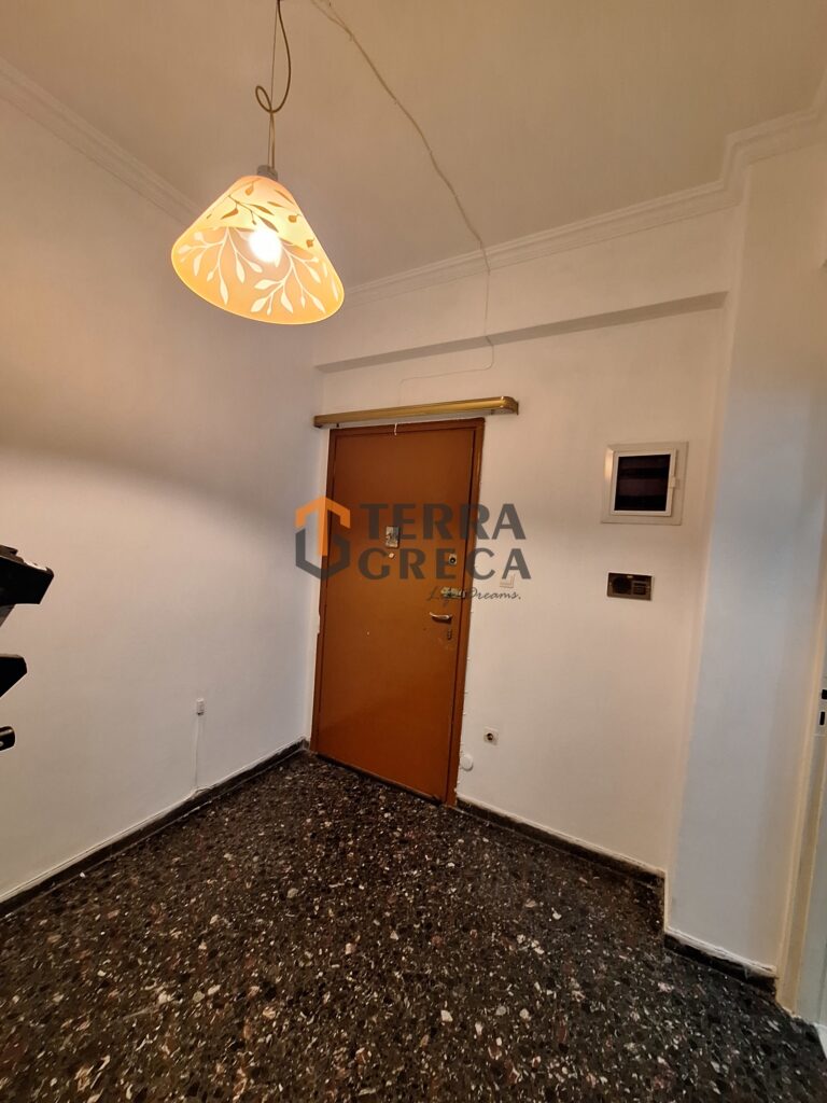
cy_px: 552
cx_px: 414
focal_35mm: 13
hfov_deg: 89.9
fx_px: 414
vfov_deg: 106.2
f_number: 2.2
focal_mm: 1.74
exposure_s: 1/33
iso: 160
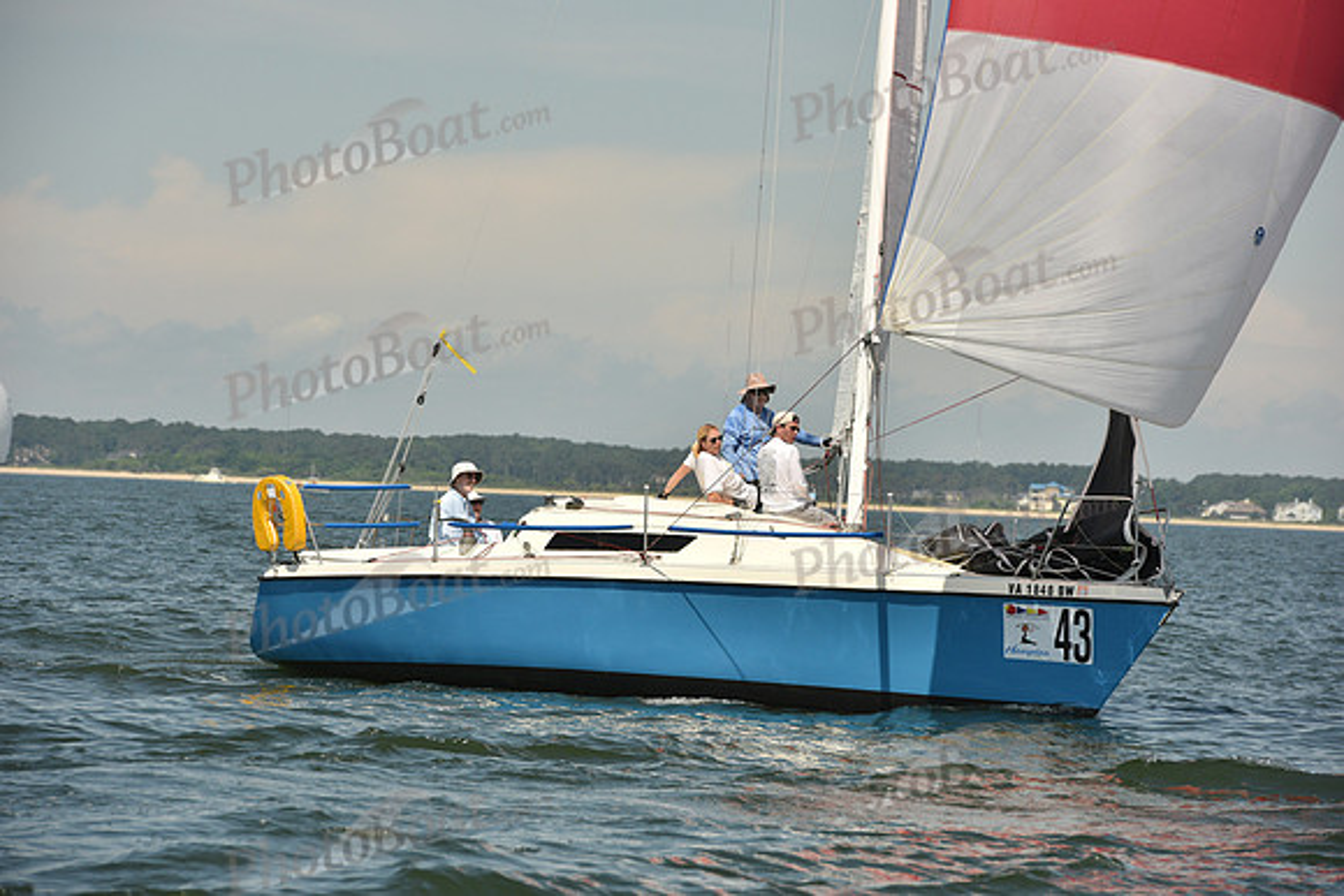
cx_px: 672
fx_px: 7468
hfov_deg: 10.3
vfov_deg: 6.9
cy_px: 448
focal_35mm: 200
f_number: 10
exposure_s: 1/1250
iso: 320
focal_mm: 200
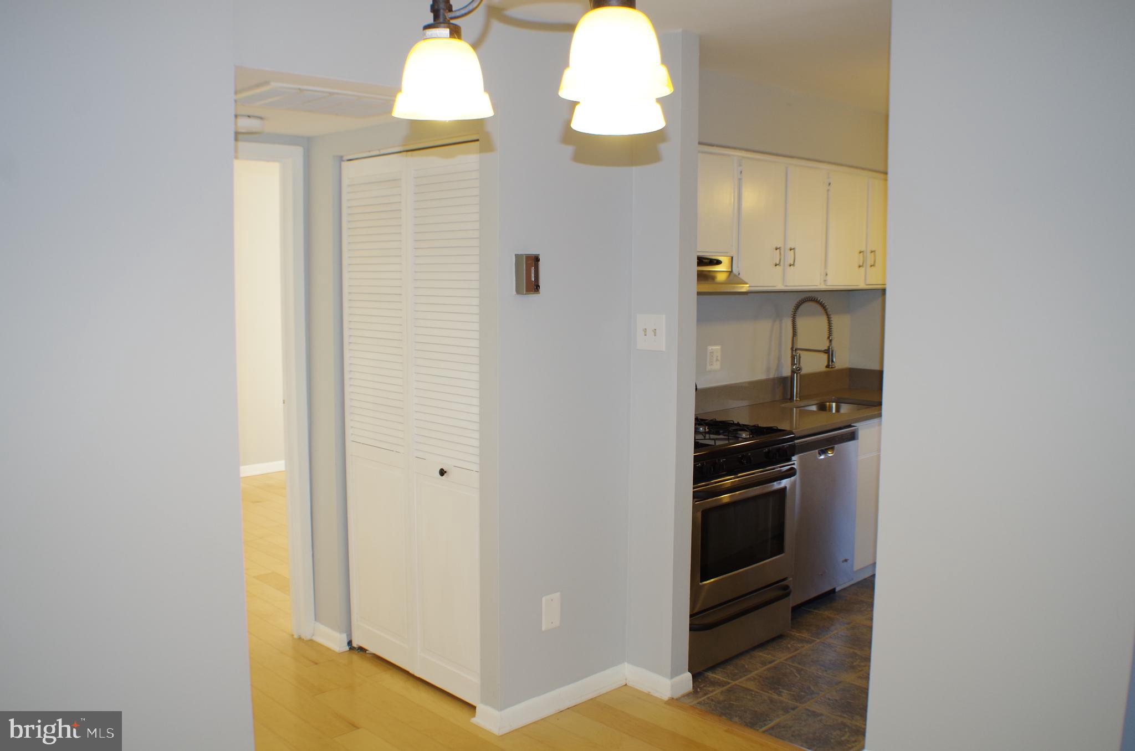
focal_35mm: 39
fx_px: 1227
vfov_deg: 34.1
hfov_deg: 49.6
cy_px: 376
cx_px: 568
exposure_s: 1/50
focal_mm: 26.25
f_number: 4
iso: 400
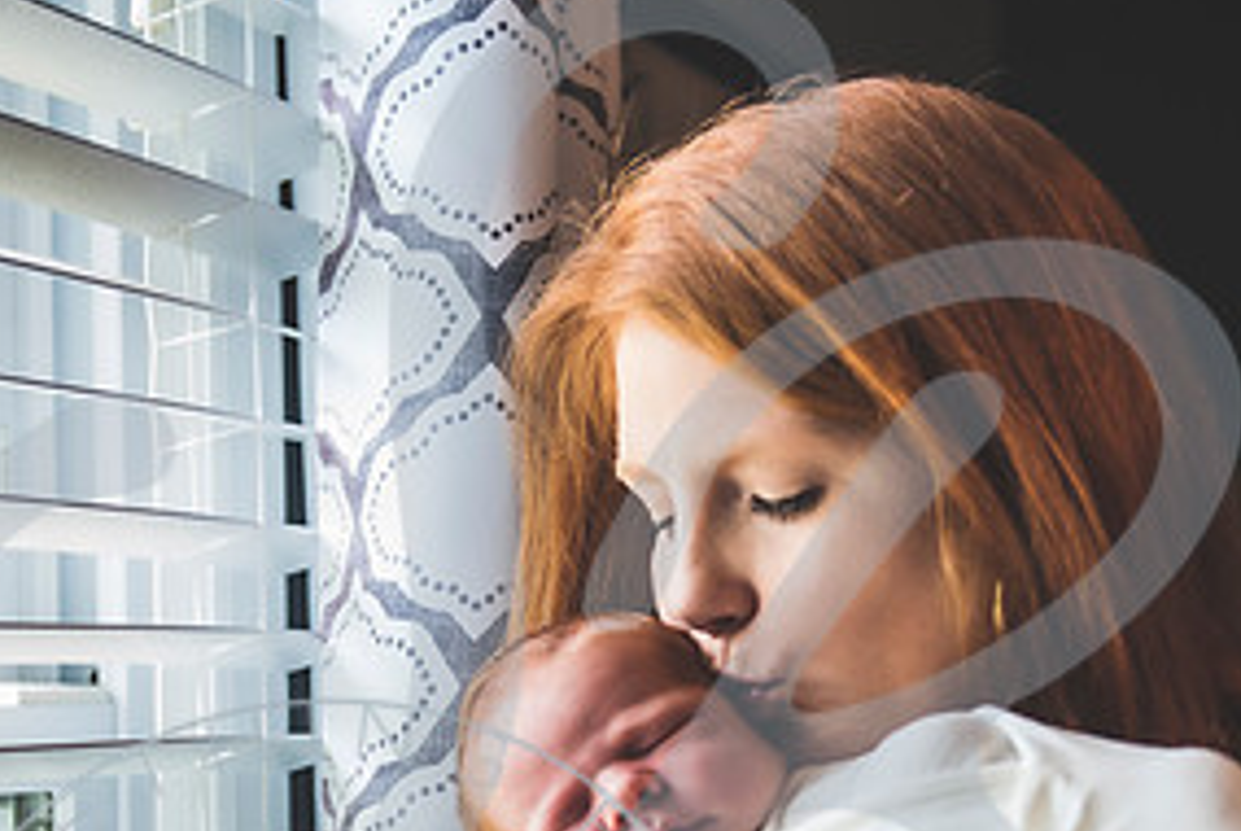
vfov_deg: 13.8
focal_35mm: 98
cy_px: 781
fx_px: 3382
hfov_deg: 20.8
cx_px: 551
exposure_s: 1/125
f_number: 2.8
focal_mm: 48
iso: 320
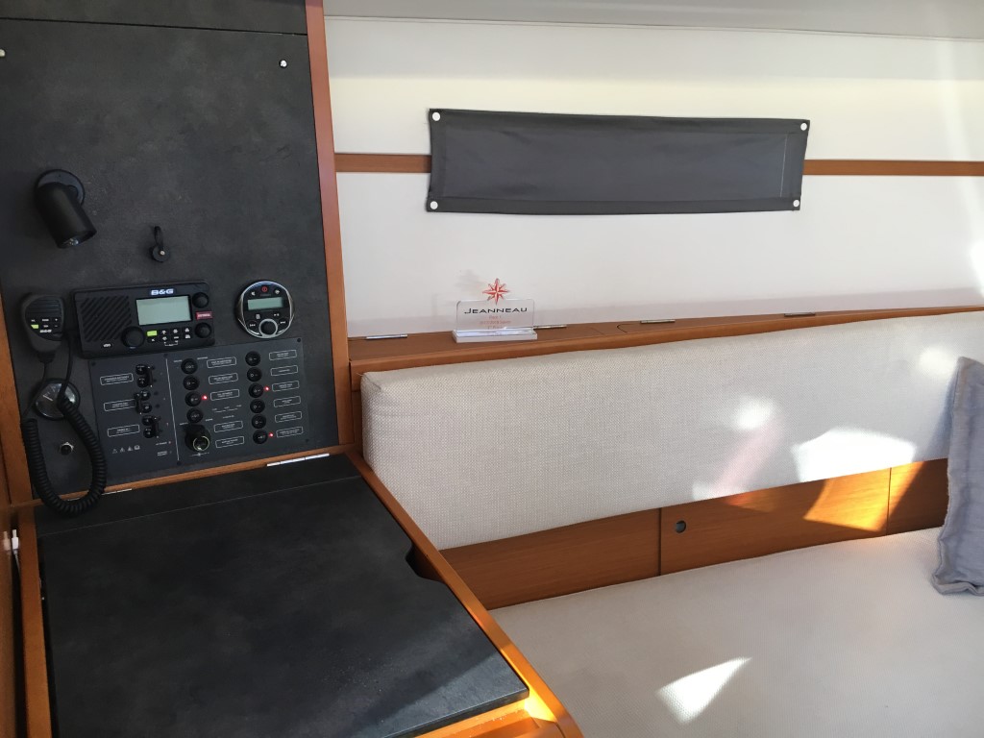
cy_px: 369
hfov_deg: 61.7
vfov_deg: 48.2
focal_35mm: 29
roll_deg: -1.8
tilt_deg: -21.0
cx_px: 492
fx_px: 824
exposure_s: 1/33
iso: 50
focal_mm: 4.15
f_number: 2.2
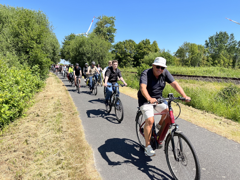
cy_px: 90
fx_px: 180
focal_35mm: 26
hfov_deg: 67.3
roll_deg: +0.1
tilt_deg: -6.5
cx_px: 120
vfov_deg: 53.1
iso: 50
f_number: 1.6
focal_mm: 5.1
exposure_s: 1/2268
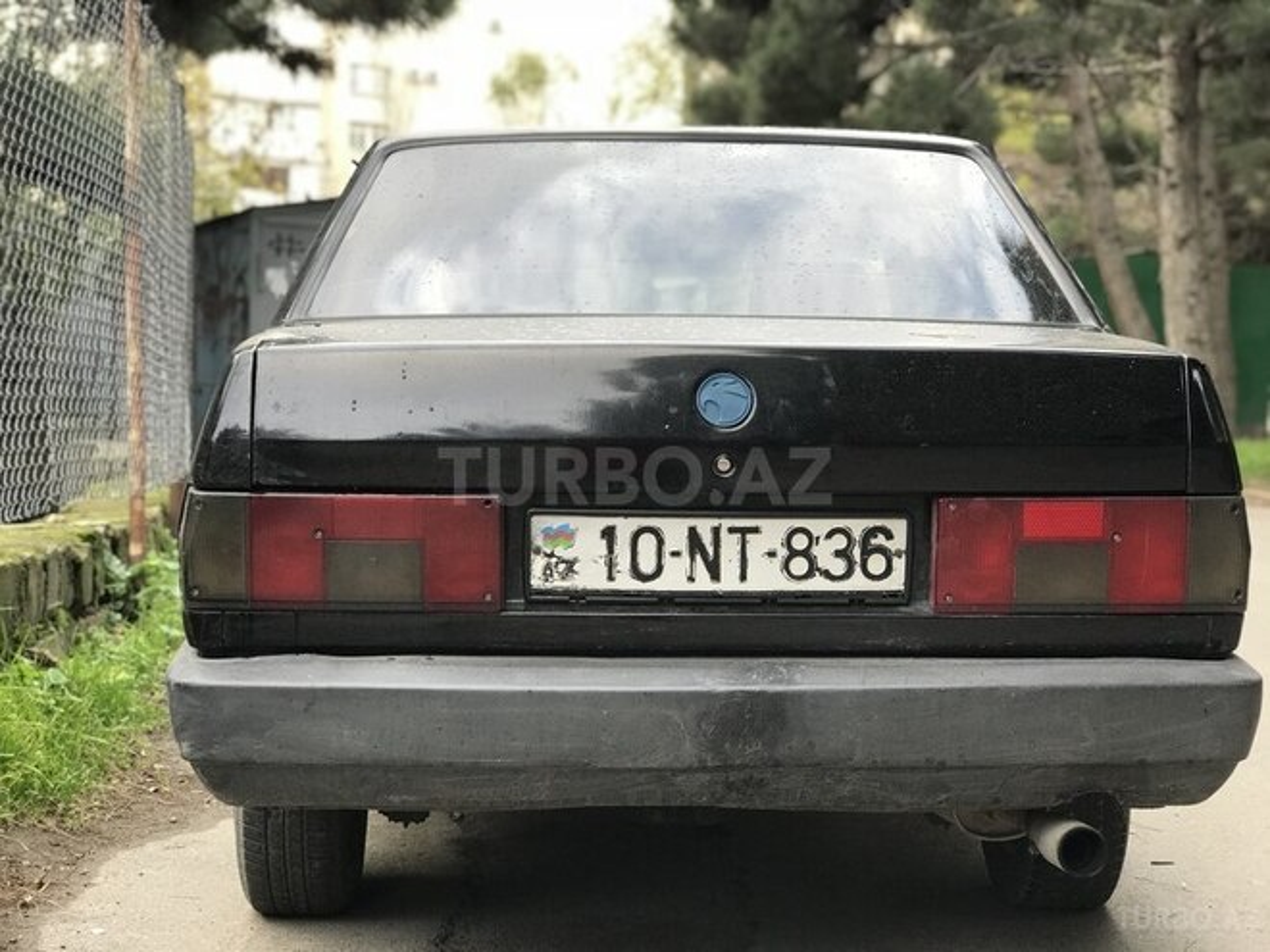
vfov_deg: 25.7
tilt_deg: -2.3
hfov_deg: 33.8
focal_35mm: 57
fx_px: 2091
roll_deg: -2.4
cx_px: 635
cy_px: 476
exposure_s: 1/50
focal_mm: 6.6
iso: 25
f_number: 2.8
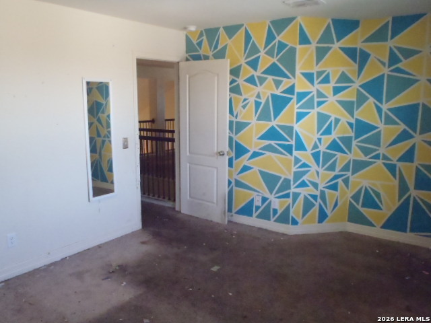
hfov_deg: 63.4
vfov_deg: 49.7
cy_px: 162
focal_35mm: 28
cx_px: 216
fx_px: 349
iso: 800
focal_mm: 5
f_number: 3.9
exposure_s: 1/60
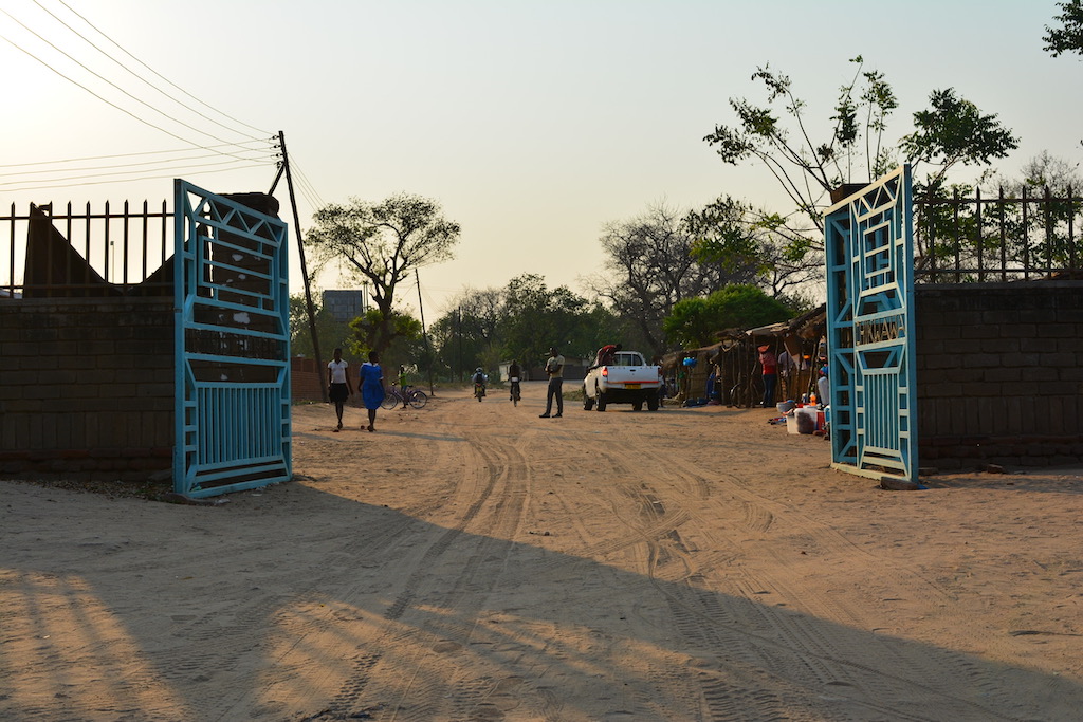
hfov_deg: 45.0
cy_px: 361
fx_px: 1309
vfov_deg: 30.9
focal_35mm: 44
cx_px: 542
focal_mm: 29
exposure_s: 1/160
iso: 100
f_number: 11
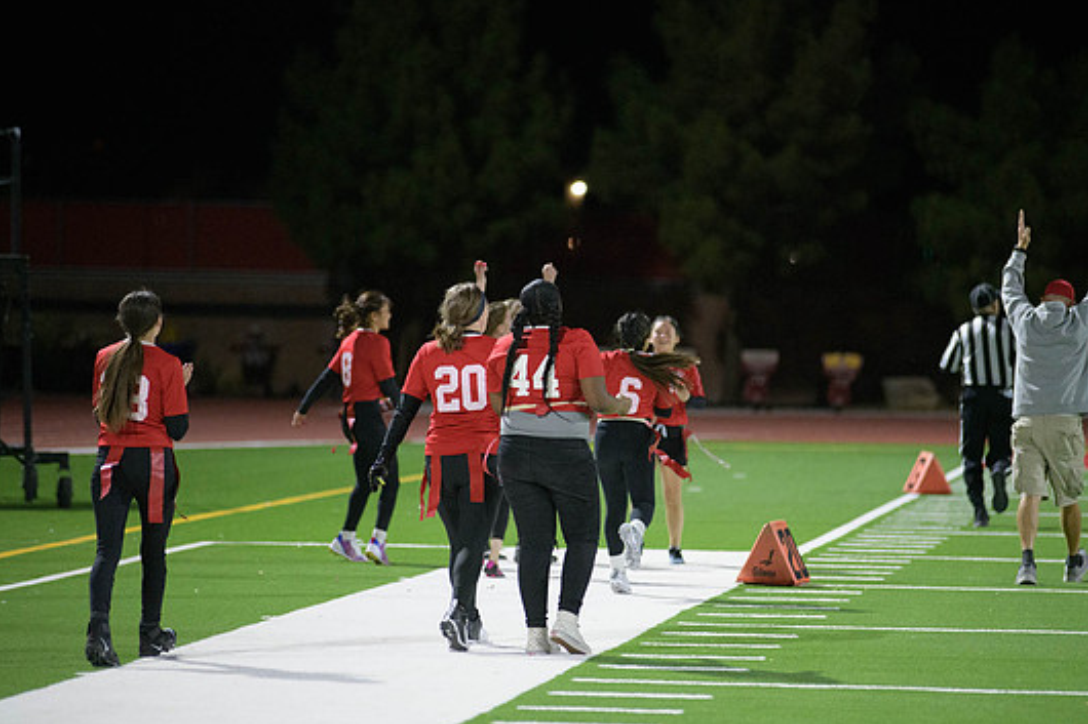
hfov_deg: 9.4
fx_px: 6616
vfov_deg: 6.3
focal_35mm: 219
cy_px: 344
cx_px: 573
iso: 7200
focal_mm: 200
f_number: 2.8
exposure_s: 1/640
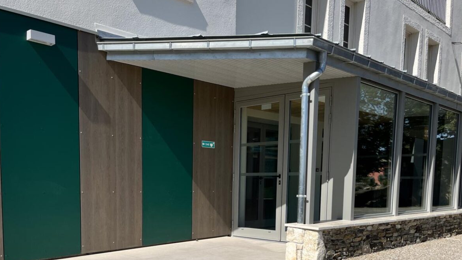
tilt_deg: -6.3
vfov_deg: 30.8
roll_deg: -0.8
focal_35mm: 37
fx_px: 453
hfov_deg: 53.9
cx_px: 203
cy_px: 224
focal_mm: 5.1
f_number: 1.6
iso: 50
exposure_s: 1/6494
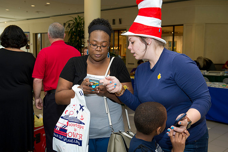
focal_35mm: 44
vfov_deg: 30.5
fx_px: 278
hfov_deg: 44.5
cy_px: 76
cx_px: 114
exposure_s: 1/200
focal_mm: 44
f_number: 5.6
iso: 1250
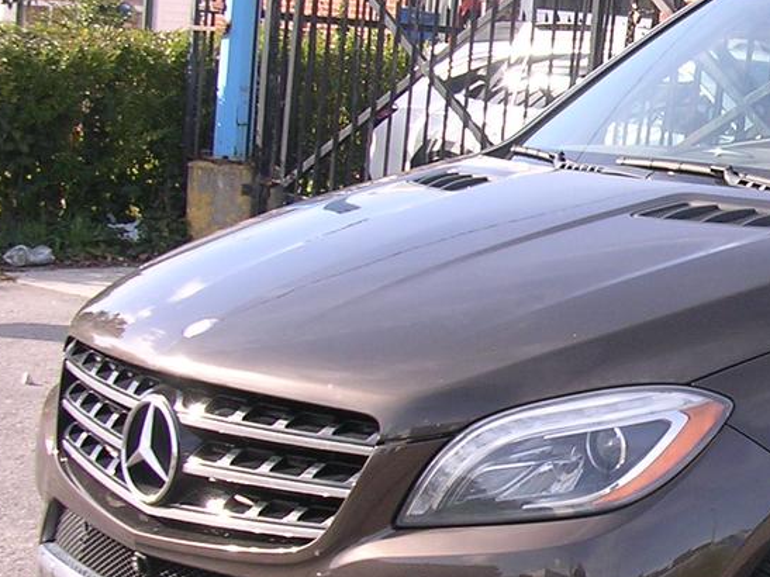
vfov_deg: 16.6
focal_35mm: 89
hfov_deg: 20.8
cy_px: 343
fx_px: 1979
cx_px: 880
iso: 100
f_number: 2.8
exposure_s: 1/304
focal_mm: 5.8
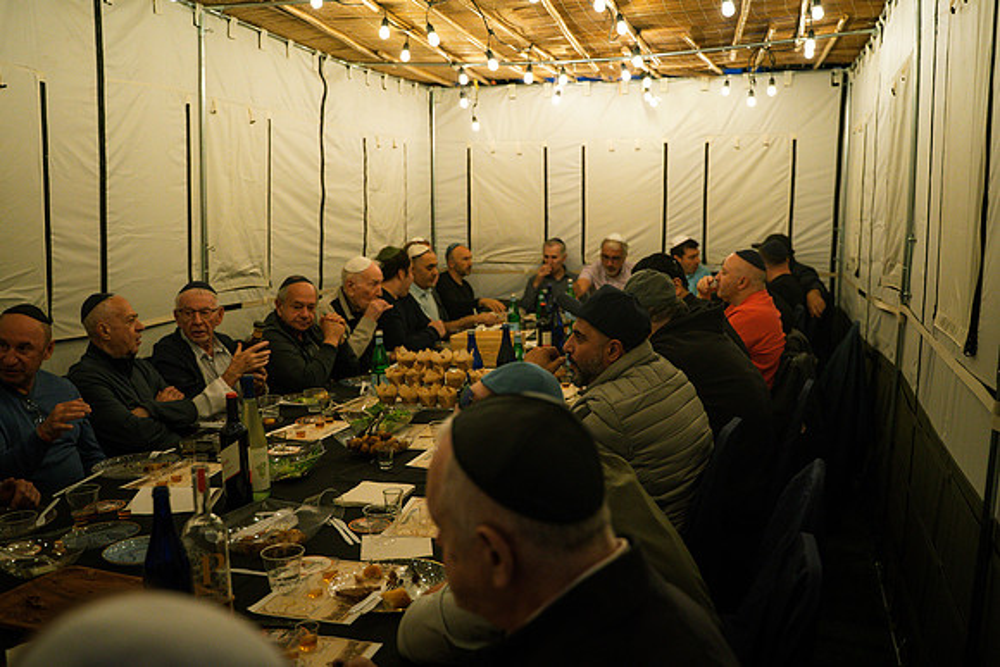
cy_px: 334
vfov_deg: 39.9
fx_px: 919
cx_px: 500
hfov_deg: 57.1
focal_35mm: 33
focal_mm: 33
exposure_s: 1/160
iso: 1250
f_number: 3.2
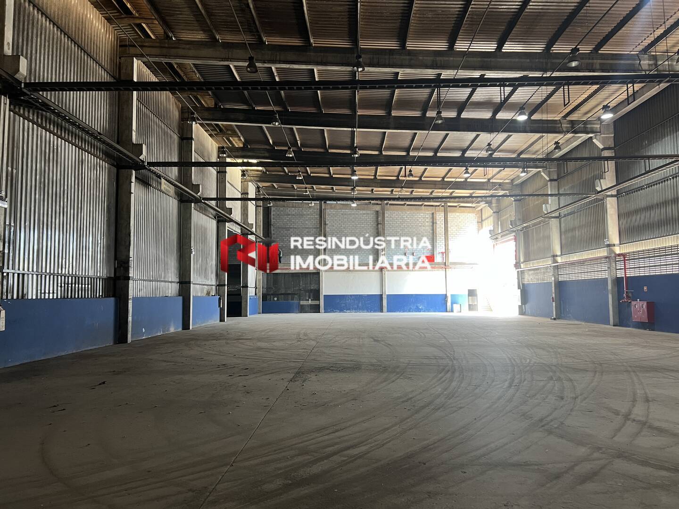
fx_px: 510
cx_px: 340
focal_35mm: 26
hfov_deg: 67.3
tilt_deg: +3.2
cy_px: 254
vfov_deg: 53.1
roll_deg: +1.0
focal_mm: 5.7
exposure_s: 1/60
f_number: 1.5
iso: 200
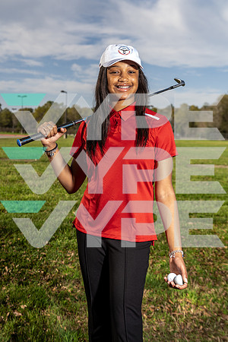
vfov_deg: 38.9
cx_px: 114
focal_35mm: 51
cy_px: 171
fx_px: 484
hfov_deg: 26.5
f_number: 5.6
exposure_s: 1/250
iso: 100
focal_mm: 51
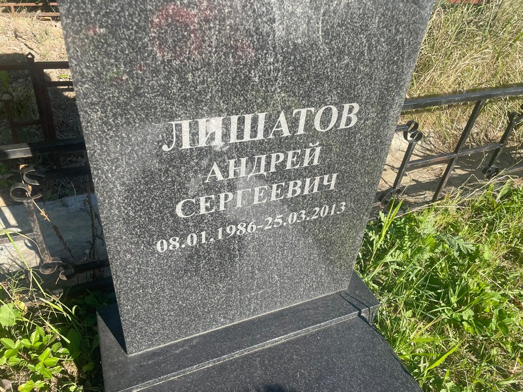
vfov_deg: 53.1
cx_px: 262
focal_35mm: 26
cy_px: 196
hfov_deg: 67.3
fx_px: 393
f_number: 1.6
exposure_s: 1/1208
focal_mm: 4.2
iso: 32
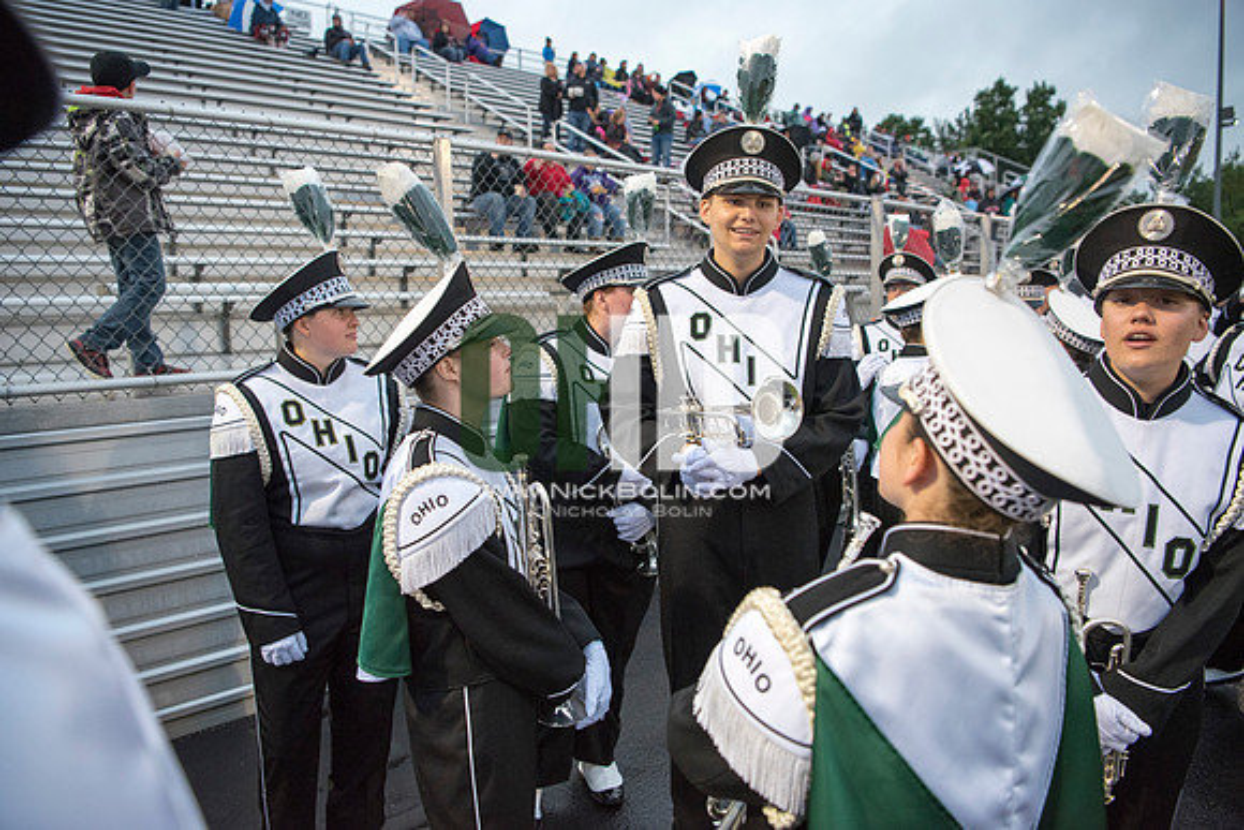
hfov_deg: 73.7
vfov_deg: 53.2
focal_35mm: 24
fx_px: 829
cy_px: 415
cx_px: 622
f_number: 3.2
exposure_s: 1/800
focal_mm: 24
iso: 2000
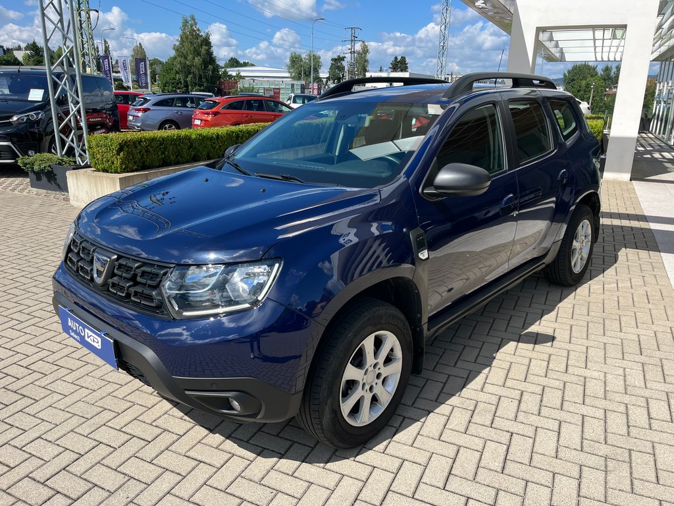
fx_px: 506
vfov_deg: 53.1
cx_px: 337
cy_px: 253
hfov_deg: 67.3
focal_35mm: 26
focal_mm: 5.1
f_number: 1.6
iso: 50
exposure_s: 1/2463
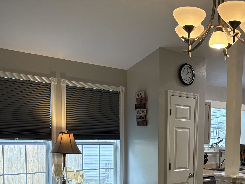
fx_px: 326
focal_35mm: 46
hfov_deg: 40.0
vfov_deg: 30.3
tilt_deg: -4.2
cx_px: 186
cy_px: 161
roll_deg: -0.7
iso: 125
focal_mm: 5.96
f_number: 1.6
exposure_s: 1/138
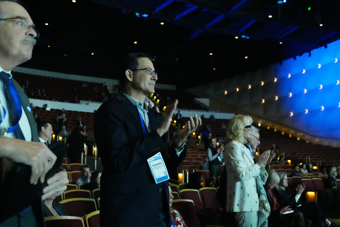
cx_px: 170
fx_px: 340
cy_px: 114
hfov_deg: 53.1
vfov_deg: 36.9
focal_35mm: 36
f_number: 2.8
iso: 8000
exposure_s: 1/125
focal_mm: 24
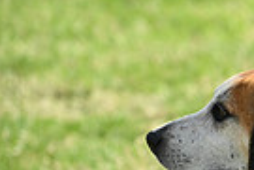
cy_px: 280
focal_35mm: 538
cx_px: 544
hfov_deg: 3.8
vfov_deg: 2.5
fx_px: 3796
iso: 220
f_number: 4.5
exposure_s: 1/1000
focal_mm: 125
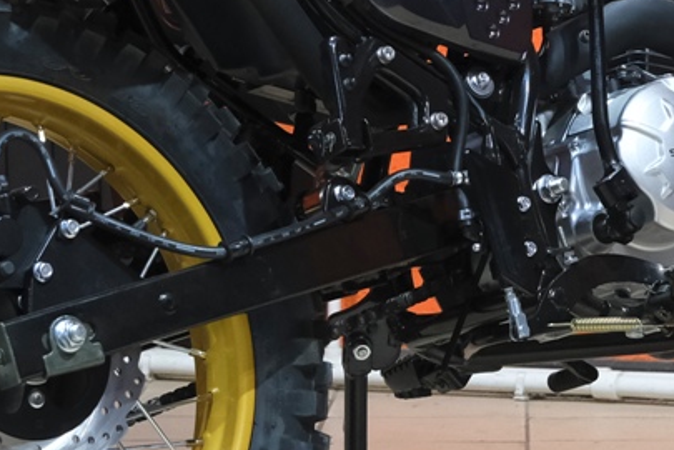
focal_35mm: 174
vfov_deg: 7.8
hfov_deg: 11.8
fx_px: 3257
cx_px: 551
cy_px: -136
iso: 1600
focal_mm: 29.2
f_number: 4
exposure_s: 1/100
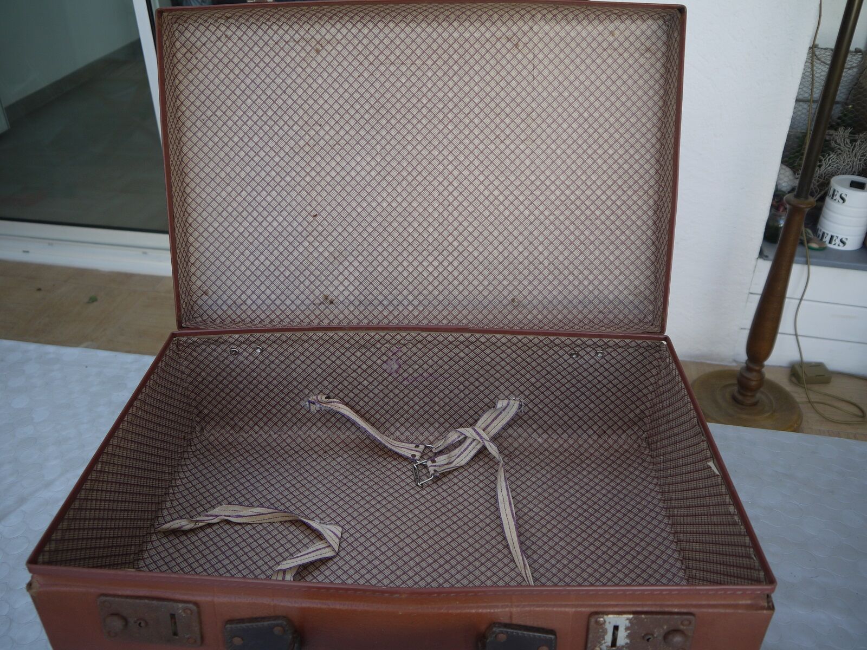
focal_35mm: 30
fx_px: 751
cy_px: 325
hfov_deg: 60.0
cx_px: 434
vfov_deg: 46.8
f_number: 3.6
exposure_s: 1/100
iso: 100
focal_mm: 15
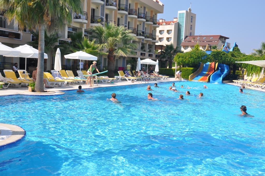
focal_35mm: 38
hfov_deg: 51.3
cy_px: 88
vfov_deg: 35.4
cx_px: 132
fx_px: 276
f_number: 13
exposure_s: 1/160
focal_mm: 25
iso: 200
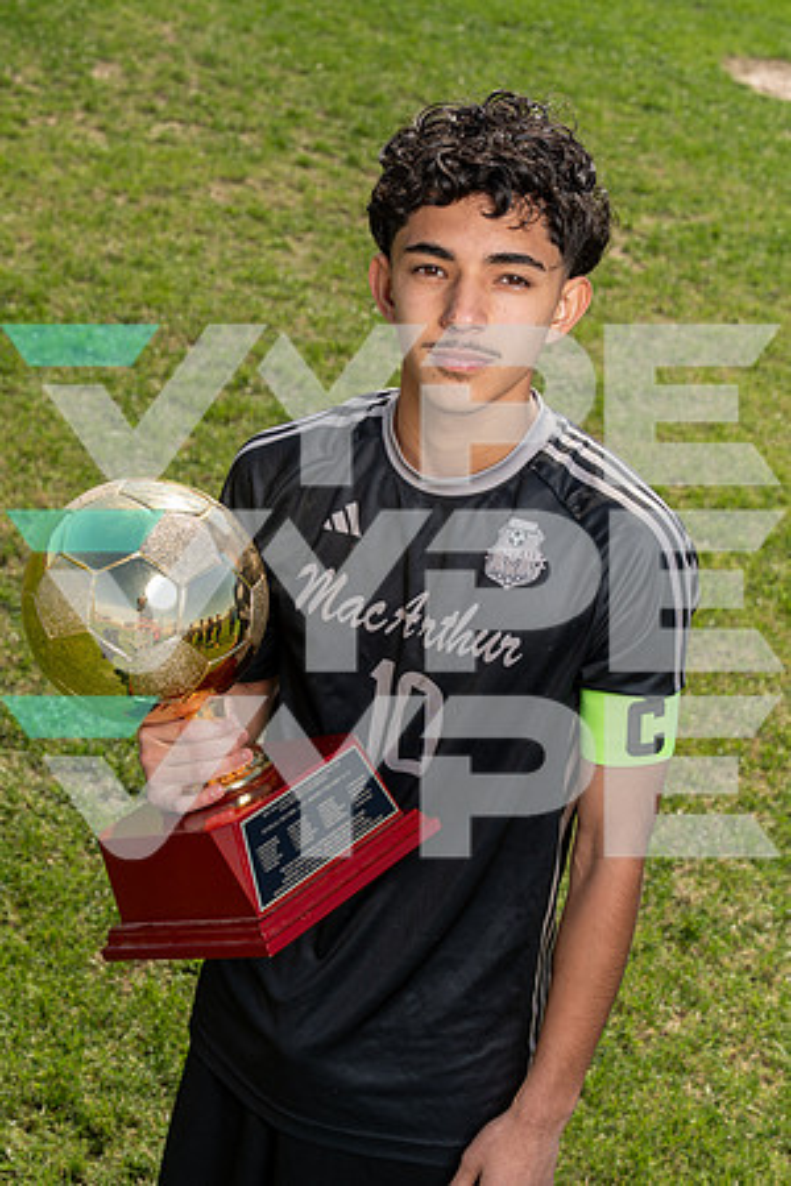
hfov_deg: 19.5
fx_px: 2307
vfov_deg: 28.8
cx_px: 396
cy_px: 593
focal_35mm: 70
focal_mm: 70
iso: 100
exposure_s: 1/200
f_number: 9
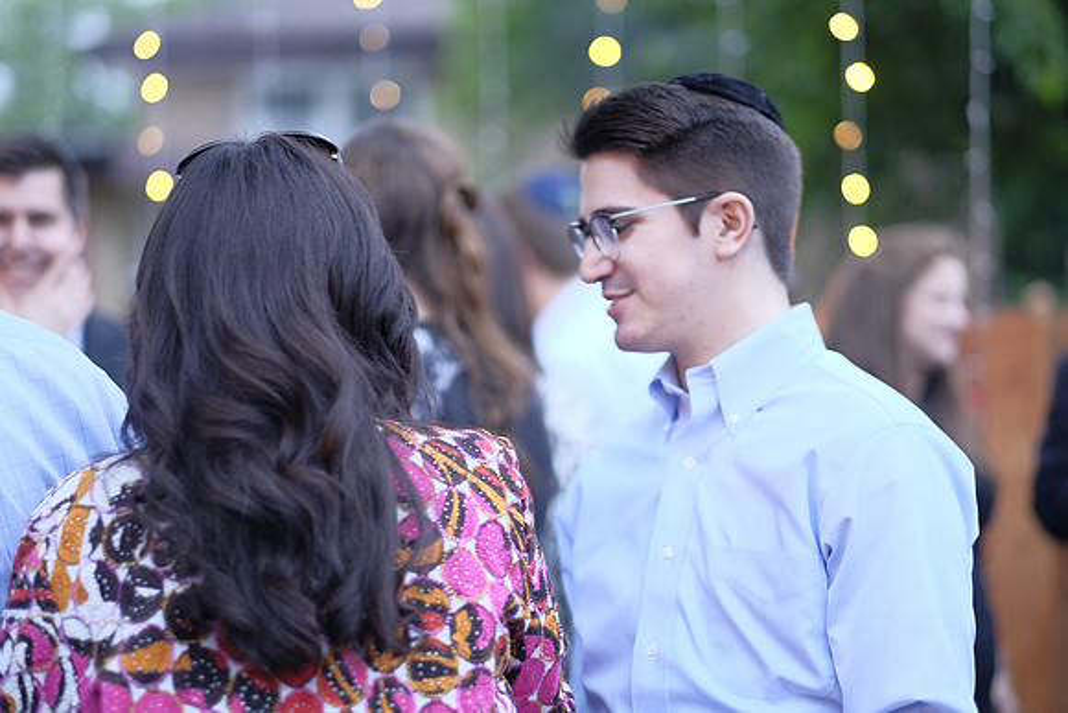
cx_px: 534
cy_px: 356
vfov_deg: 16.3
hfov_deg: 24.2
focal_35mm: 84
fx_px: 2492
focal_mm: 56
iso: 800
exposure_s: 1/100
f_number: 1.2
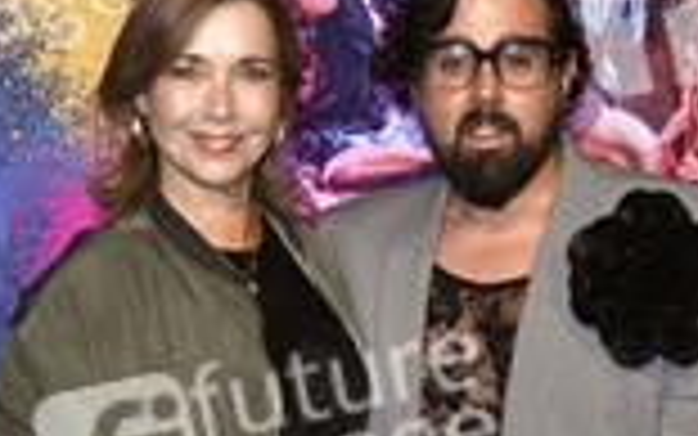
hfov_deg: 22.5
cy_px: 665
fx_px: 1751
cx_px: 396
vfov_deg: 13.4
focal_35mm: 92
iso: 1250
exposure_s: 1/250
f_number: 5
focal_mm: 35
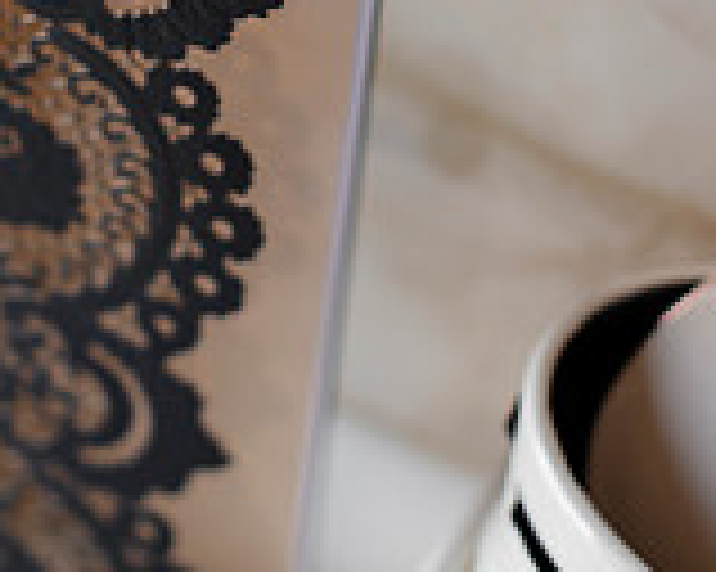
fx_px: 2817
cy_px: -108
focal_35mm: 133
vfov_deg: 11.4
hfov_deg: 14.3
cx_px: 59
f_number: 2.8
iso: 200
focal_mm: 50
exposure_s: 1/100
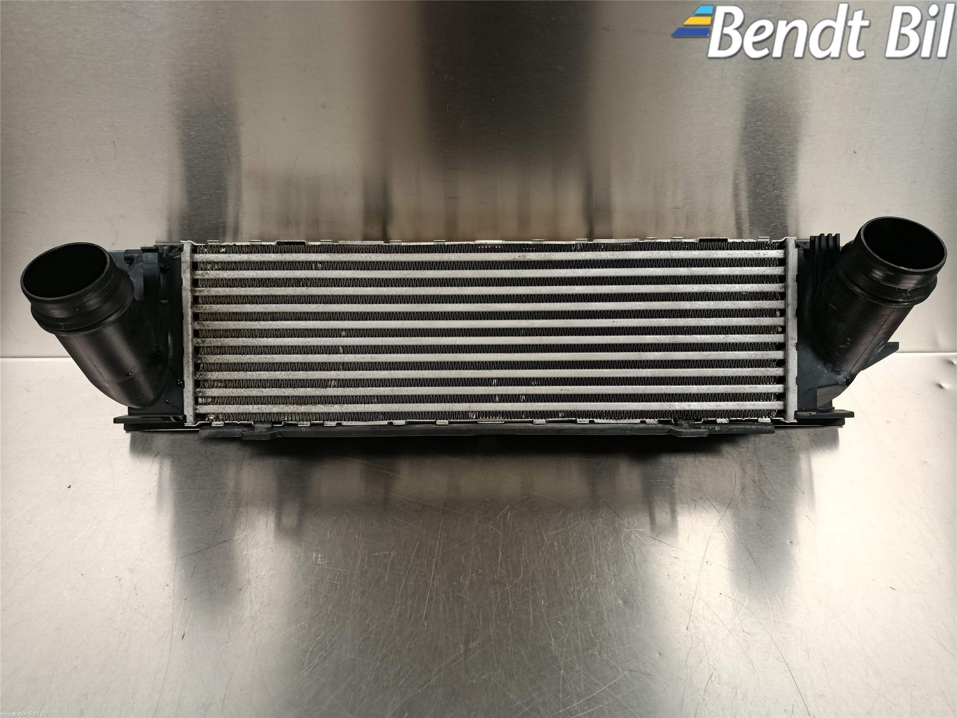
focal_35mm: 24
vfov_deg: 56.8
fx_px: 664
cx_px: 478
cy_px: 359
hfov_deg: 71.6
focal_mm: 5.24
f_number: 1.7
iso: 948
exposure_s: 1/50
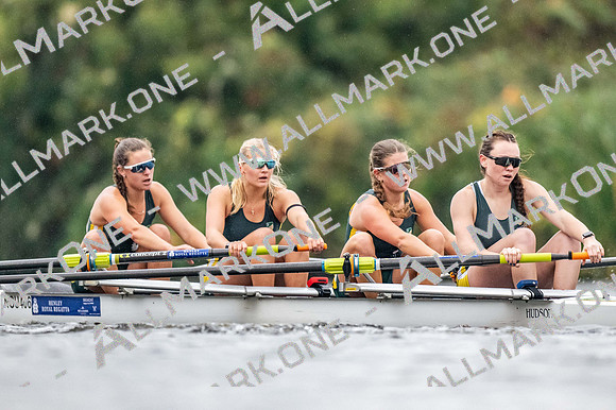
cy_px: 205
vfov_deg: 1.5
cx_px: 308
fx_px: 15391
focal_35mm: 900
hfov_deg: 2.3
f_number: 4
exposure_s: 1/2500
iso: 4000
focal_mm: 600
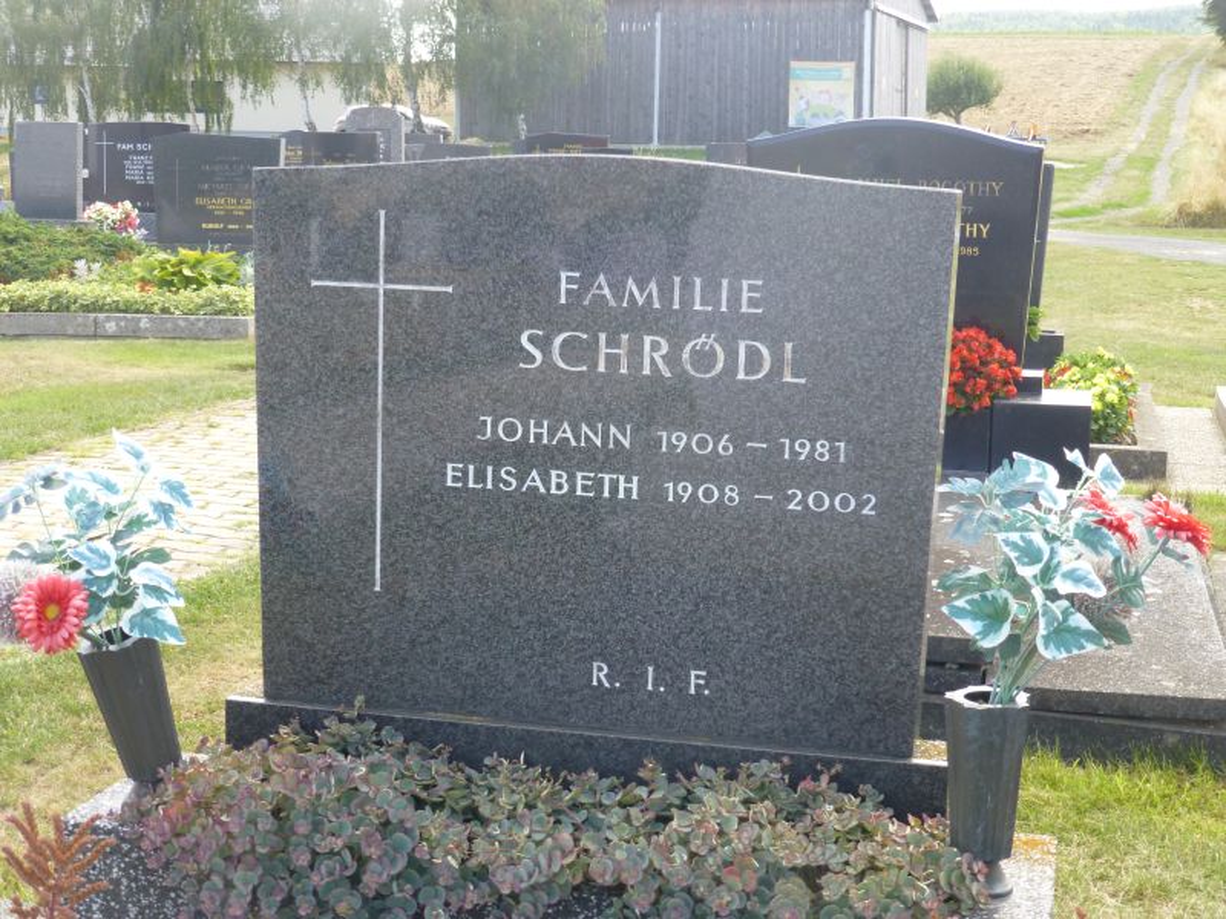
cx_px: 613
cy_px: 460
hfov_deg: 33.2
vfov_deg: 25.2
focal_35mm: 58
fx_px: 2054
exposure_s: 1/160
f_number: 4.7
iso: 200
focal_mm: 10.3
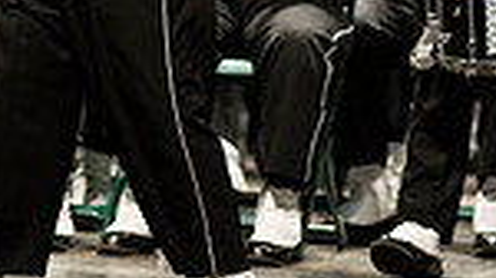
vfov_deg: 1.3
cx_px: 101
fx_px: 12376
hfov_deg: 2.3
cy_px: -162
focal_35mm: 942
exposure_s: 1/500
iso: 3200
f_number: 2.8
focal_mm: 300
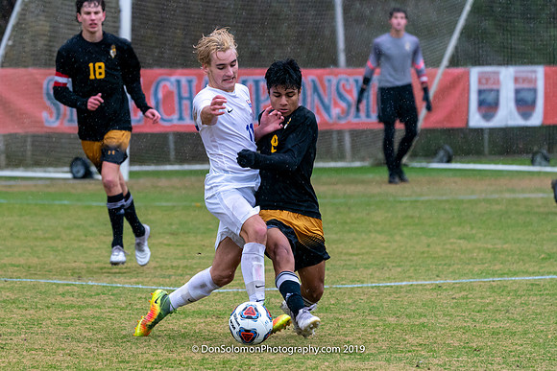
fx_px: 5222
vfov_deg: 4.1
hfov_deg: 6.1
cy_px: 221
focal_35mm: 337
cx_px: 206
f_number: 5.6
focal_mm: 244
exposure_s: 1/1000
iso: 3200
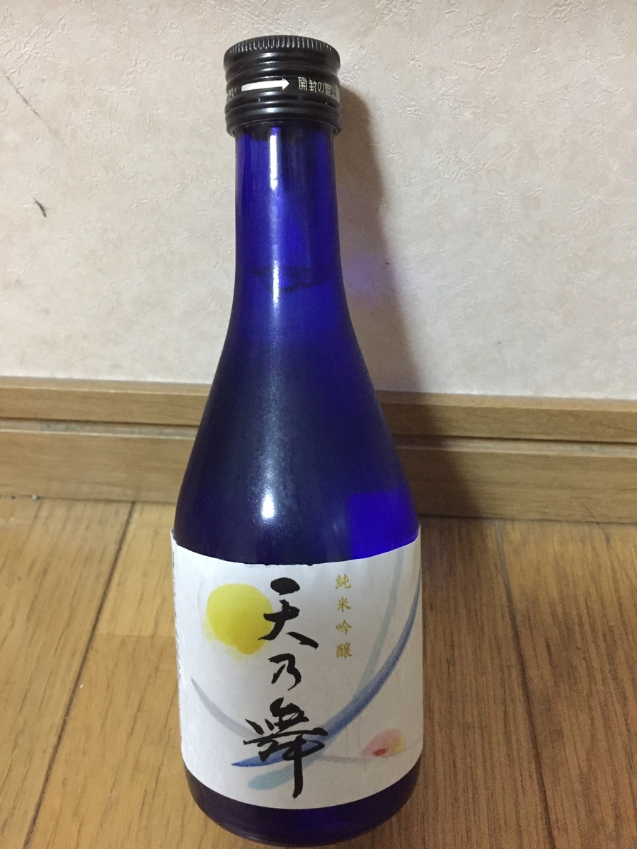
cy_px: 424
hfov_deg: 48.2
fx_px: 712
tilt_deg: -41.5
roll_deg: +1.1
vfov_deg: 61.7
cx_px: 318
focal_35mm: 29
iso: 640
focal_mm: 4.15
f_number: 2.2
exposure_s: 1/15
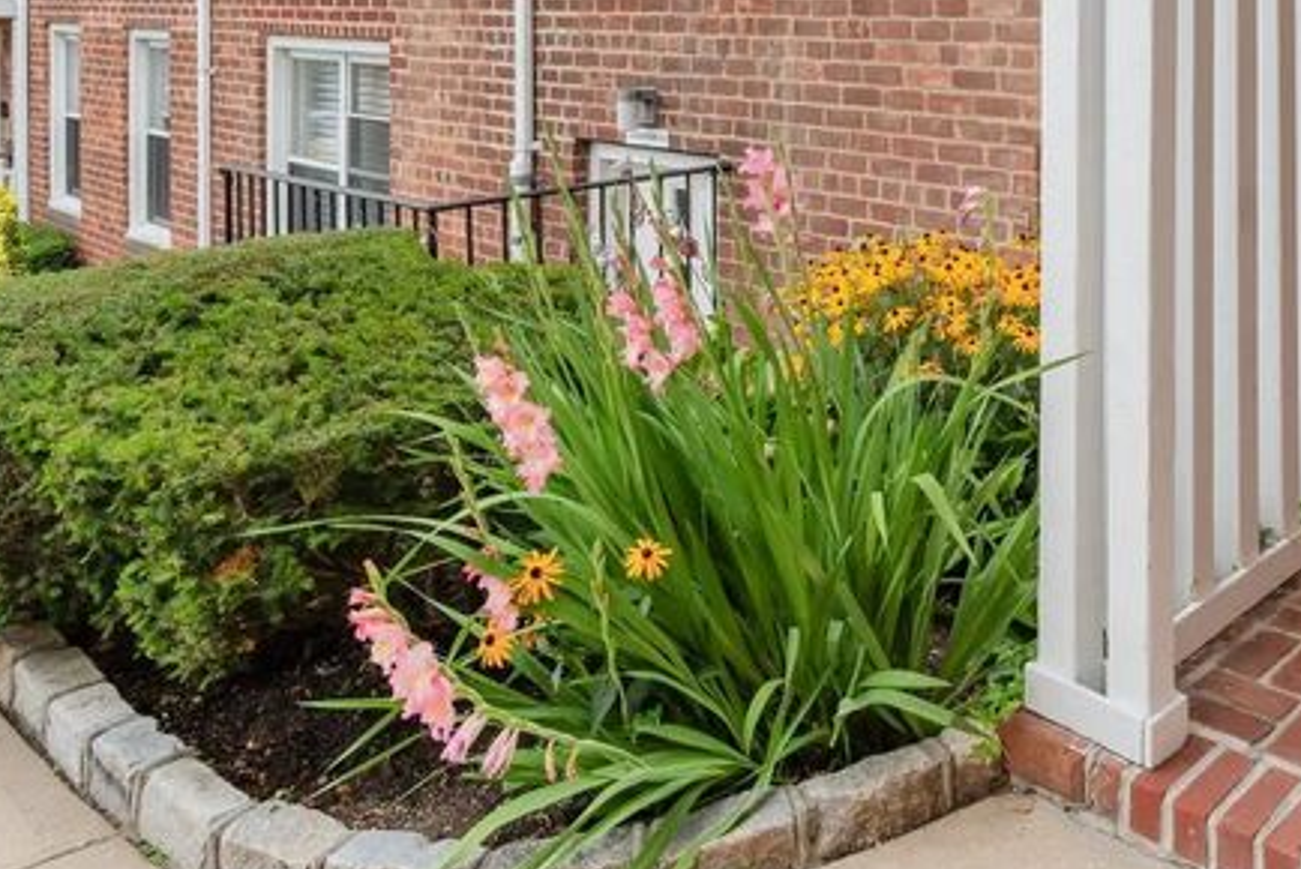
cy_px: -13
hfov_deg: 53.9
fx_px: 1193
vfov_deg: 35.8
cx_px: 1013
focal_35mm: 33
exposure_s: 1/250
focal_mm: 14
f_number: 10
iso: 800
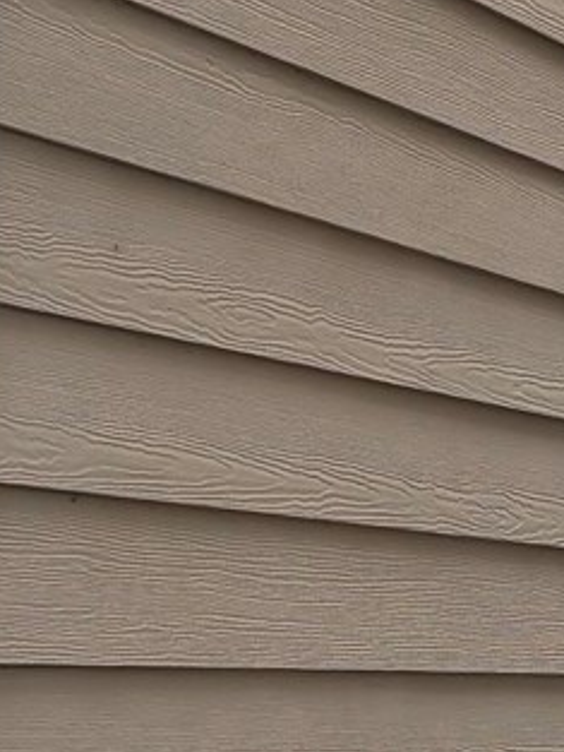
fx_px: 3691
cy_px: 550
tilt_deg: +1.0
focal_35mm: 170
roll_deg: -2.3
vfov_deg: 11.6
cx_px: 898
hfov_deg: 8.5
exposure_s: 1/121
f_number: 1.6
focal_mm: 5.96
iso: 80
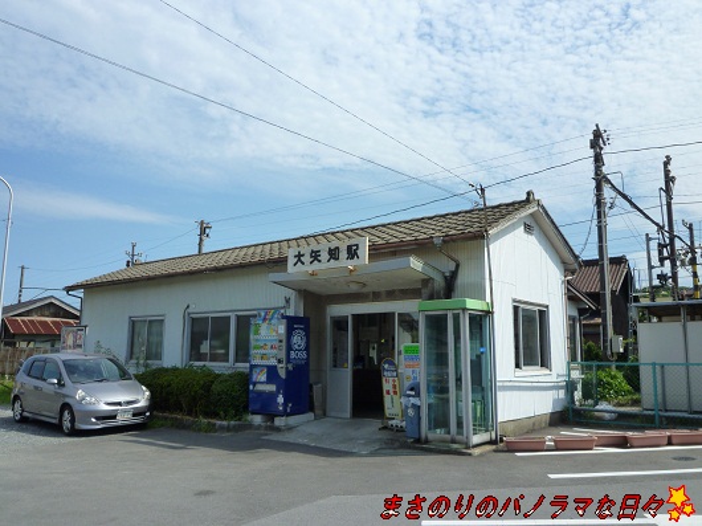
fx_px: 588
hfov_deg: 61.7
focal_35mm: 29
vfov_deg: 48.2
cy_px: 263
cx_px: 351
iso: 125
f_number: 5.6
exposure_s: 1/500
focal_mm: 5.2
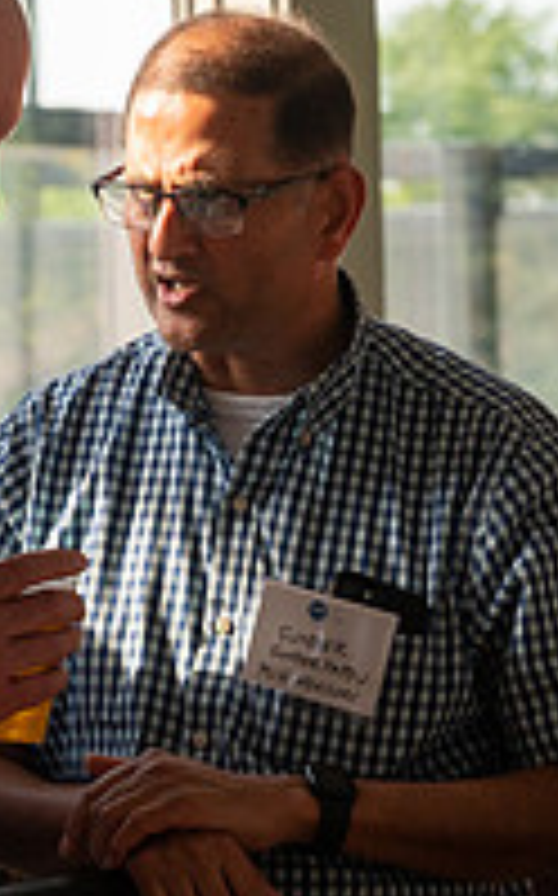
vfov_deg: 10.0
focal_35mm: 208
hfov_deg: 6.3
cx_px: -4
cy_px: 117
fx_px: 5072
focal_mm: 70
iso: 640
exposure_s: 1/800
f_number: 4.5
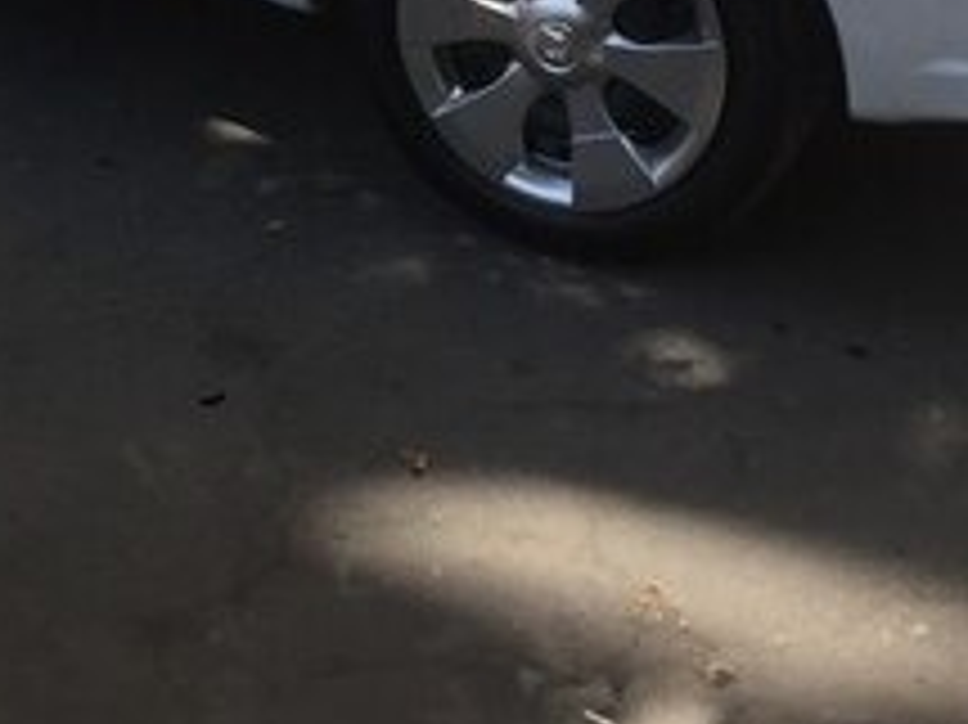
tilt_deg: -20.2
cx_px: 234
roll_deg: -0.5
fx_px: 2487
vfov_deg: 15.8
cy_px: -218
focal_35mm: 89
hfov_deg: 21.8
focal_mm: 4.15
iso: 32
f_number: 2.2
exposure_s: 1/760
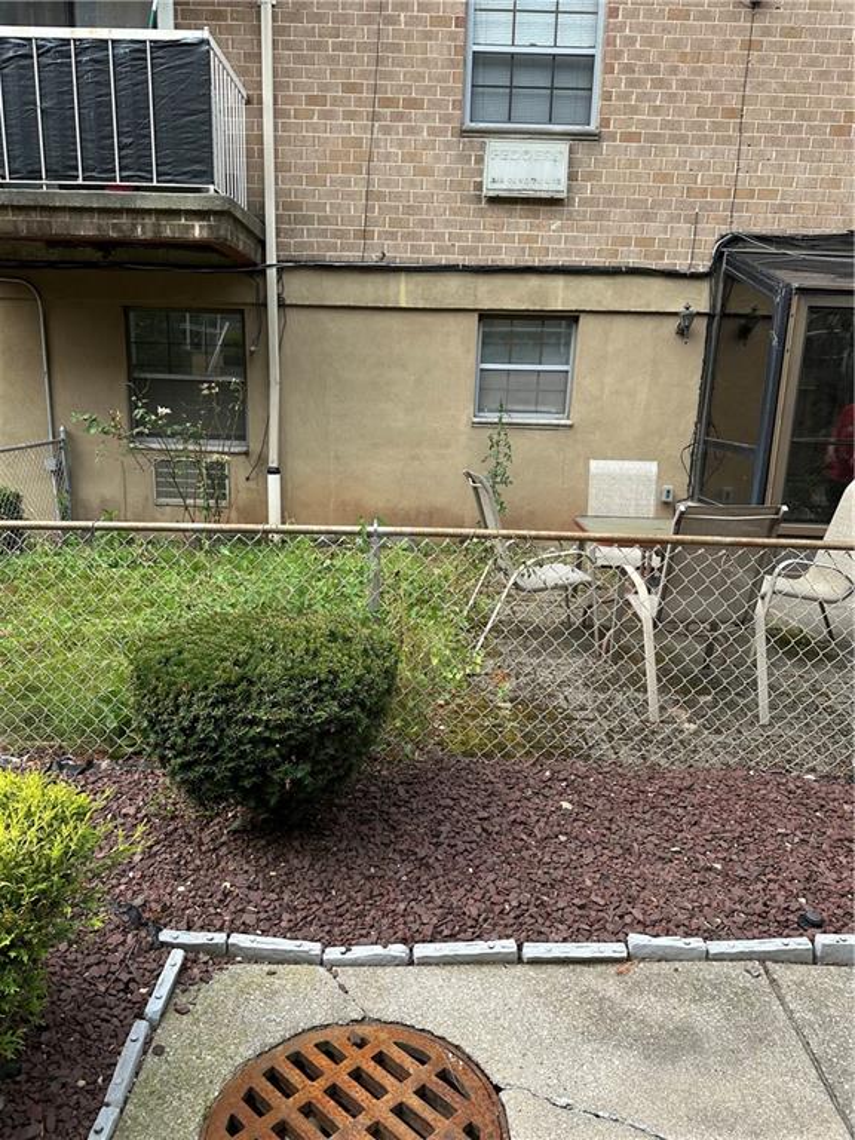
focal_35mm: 24
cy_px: 570
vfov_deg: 71.6
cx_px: 428
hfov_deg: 56.8
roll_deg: -2.2
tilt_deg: -12.4
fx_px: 790
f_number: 1.78
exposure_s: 1/1412
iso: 80
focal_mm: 6.86
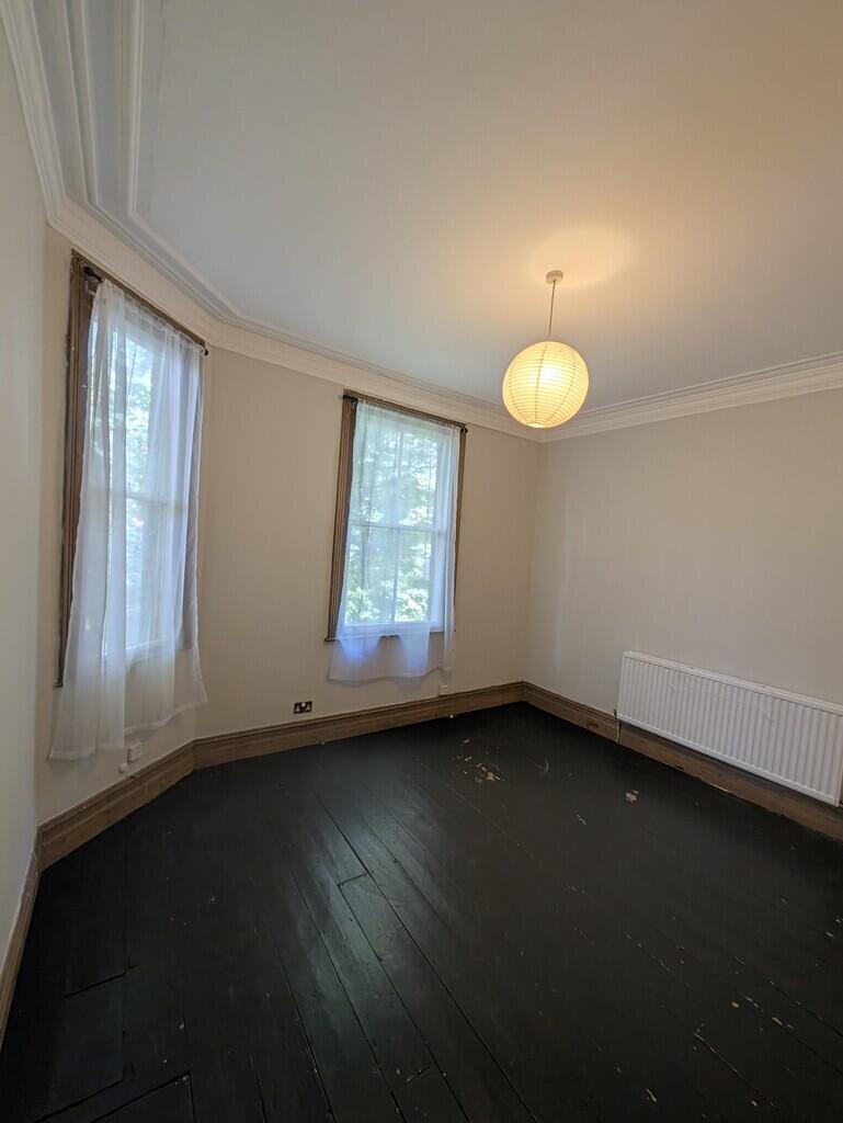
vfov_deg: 110.5
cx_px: 422
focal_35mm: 12
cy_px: 562
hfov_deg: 94.5
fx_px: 389
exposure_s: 1/41.9
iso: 53
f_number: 1.7
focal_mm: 2.02
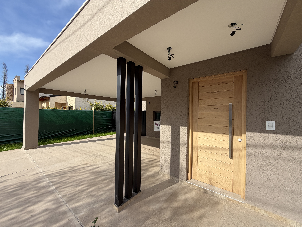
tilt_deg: +0.9
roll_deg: -0.7
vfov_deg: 85.7
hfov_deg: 102.1
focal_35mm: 14
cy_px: 114
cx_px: 151
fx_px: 122
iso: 32
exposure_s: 1/770
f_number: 2.2
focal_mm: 2.22
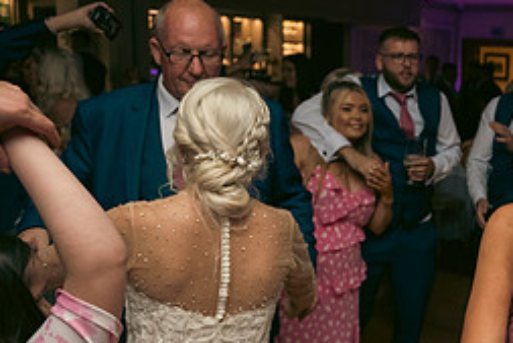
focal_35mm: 55
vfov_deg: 24.6
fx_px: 784
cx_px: 584
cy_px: 212
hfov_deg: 31.5
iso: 800
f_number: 3.5
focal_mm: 24
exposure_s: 1/160
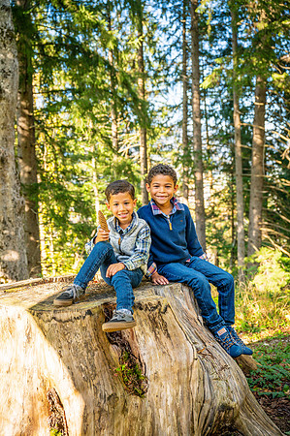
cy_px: 218
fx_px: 497
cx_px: 145
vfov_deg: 47.5
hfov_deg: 32.6
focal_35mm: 41
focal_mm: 41
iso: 200
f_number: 3.5
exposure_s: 1/640
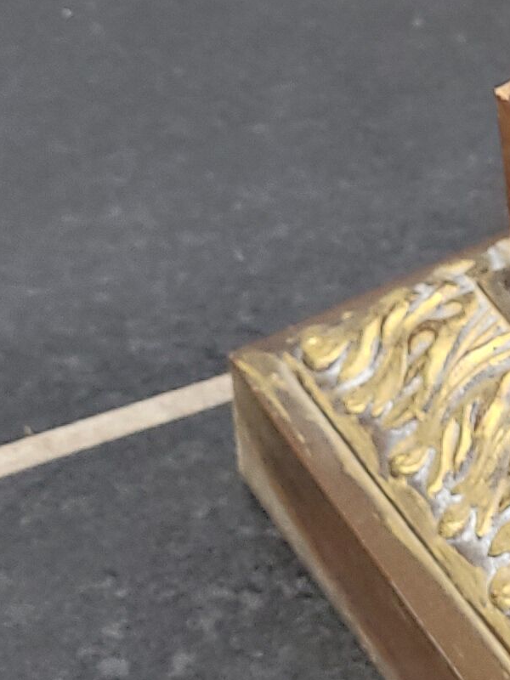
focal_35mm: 131
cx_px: 997
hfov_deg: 10.5
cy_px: -99
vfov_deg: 14.6
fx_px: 2573
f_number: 1.8
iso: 80
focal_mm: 5.4
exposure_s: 1/50
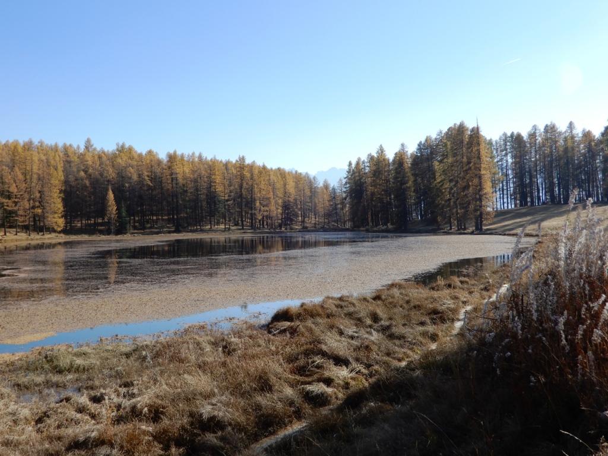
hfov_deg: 49.0
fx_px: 667
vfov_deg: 37.7
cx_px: 304
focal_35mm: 38
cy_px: 228
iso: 80
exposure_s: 1/640
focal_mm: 6.8
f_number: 4
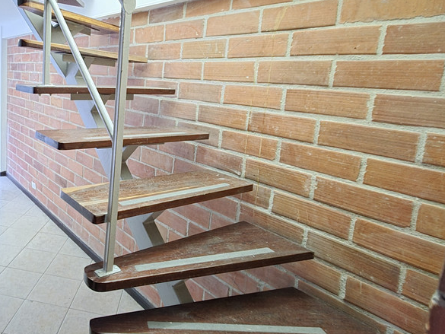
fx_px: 309
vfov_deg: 56.4
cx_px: 109
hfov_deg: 66.9
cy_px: 135
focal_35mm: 24
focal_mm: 2.2
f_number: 1.9
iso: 1600
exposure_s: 1/4.41
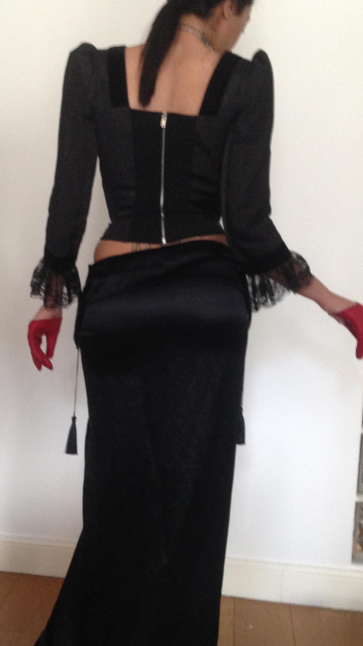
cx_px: 153
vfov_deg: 40.6
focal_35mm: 51
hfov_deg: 23.5
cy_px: 330
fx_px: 873
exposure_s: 1/20
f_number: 2.4
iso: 200
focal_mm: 4.12
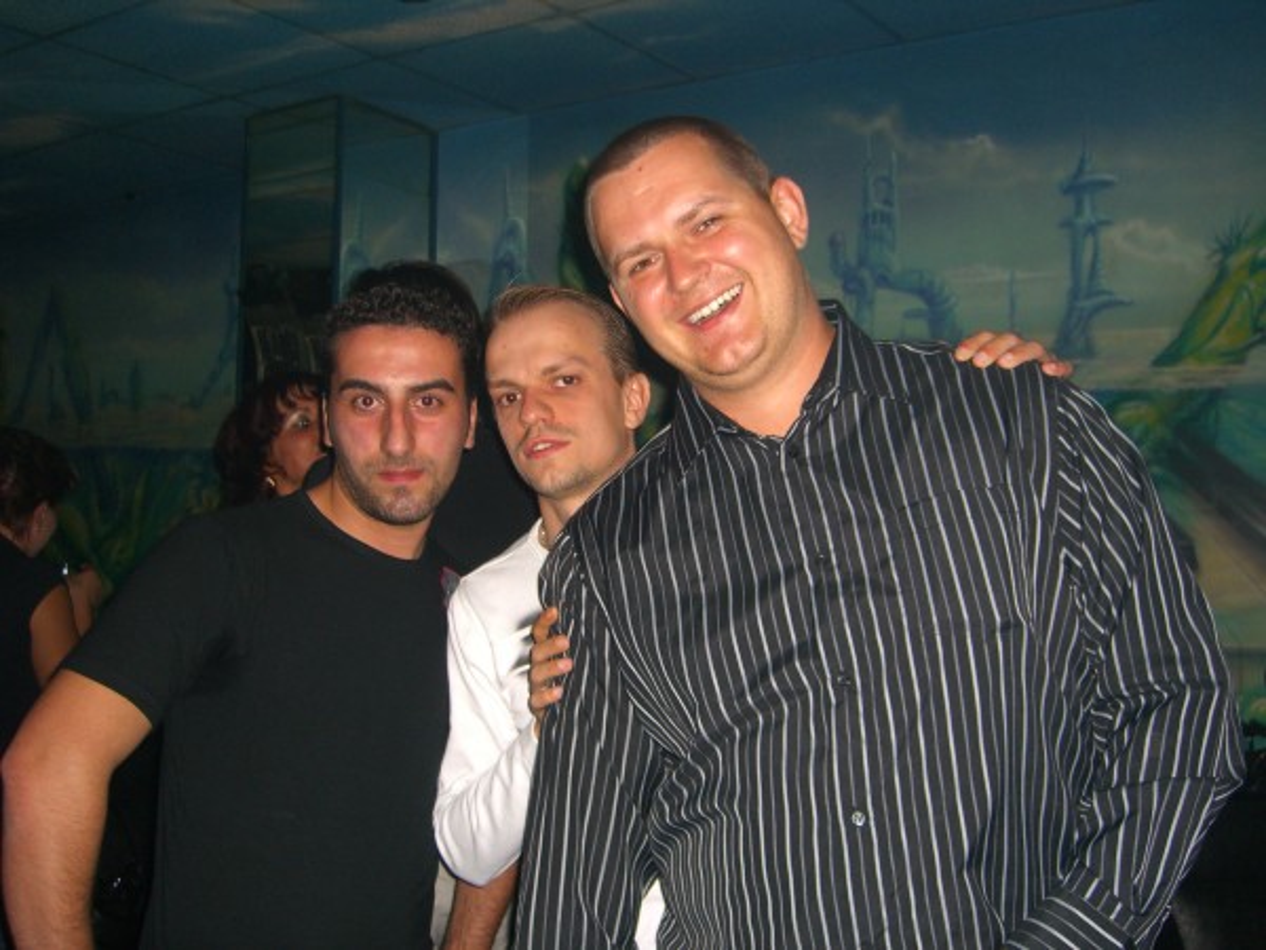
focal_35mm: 38
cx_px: 633
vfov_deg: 37.7
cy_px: 475
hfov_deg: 49.0
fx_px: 1390
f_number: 2.8
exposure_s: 1/60
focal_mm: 7.9
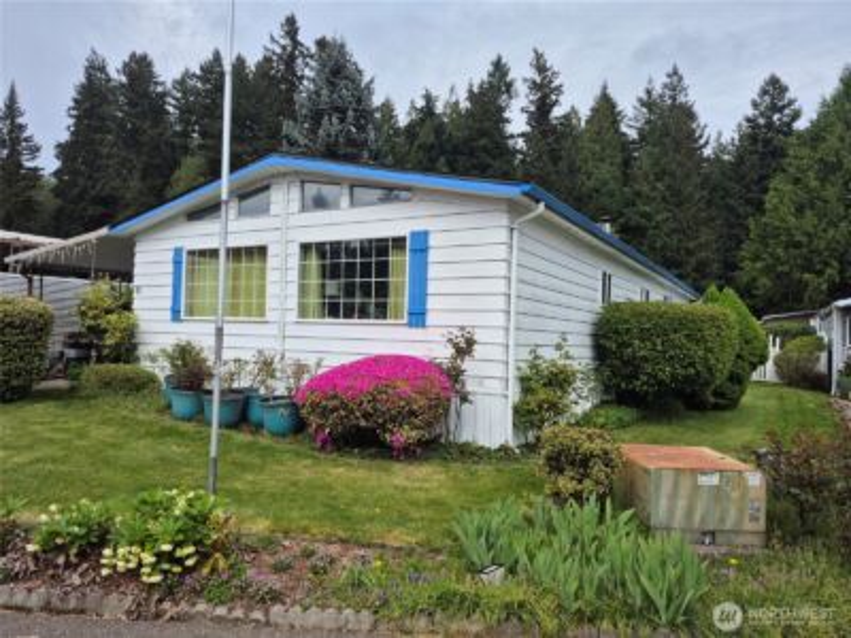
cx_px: 426
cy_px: 319
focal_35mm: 23
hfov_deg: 73.9
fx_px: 565
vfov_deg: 58.9
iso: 25
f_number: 1.8
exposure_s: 1/1468
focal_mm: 5.4
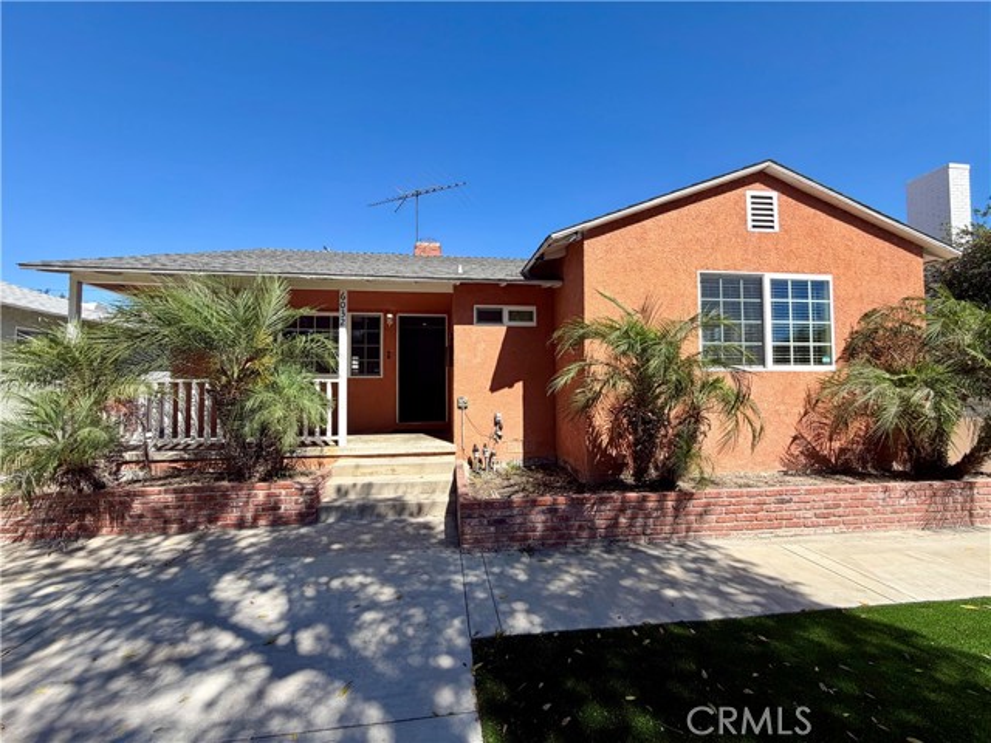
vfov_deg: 85.7
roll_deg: +0.7
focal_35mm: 14
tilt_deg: +2.7
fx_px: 401
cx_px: 496
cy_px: 372
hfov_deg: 102.1
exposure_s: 1/770
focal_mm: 2.22
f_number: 2.2
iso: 32
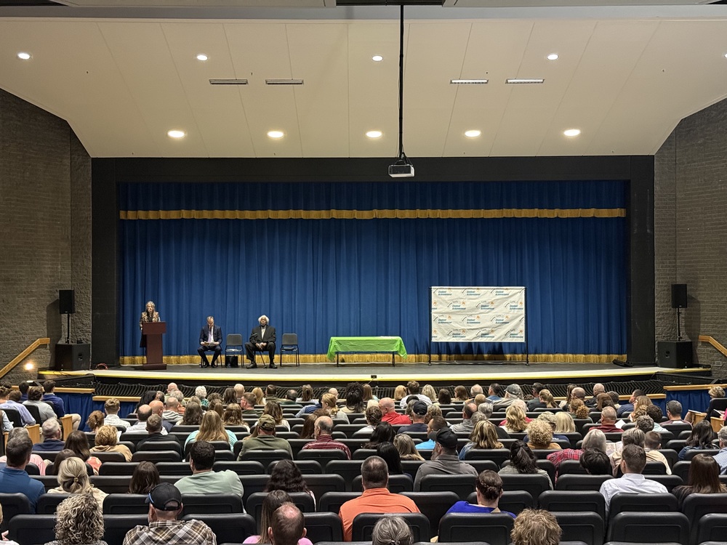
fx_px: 1008
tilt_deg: +0.6
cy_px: 272
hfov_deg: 39.7
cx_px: 364
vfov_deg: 30.3
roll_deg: +0.1
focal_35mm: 48
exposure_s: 1/24
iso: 640
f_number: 1.78
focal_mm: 6.76
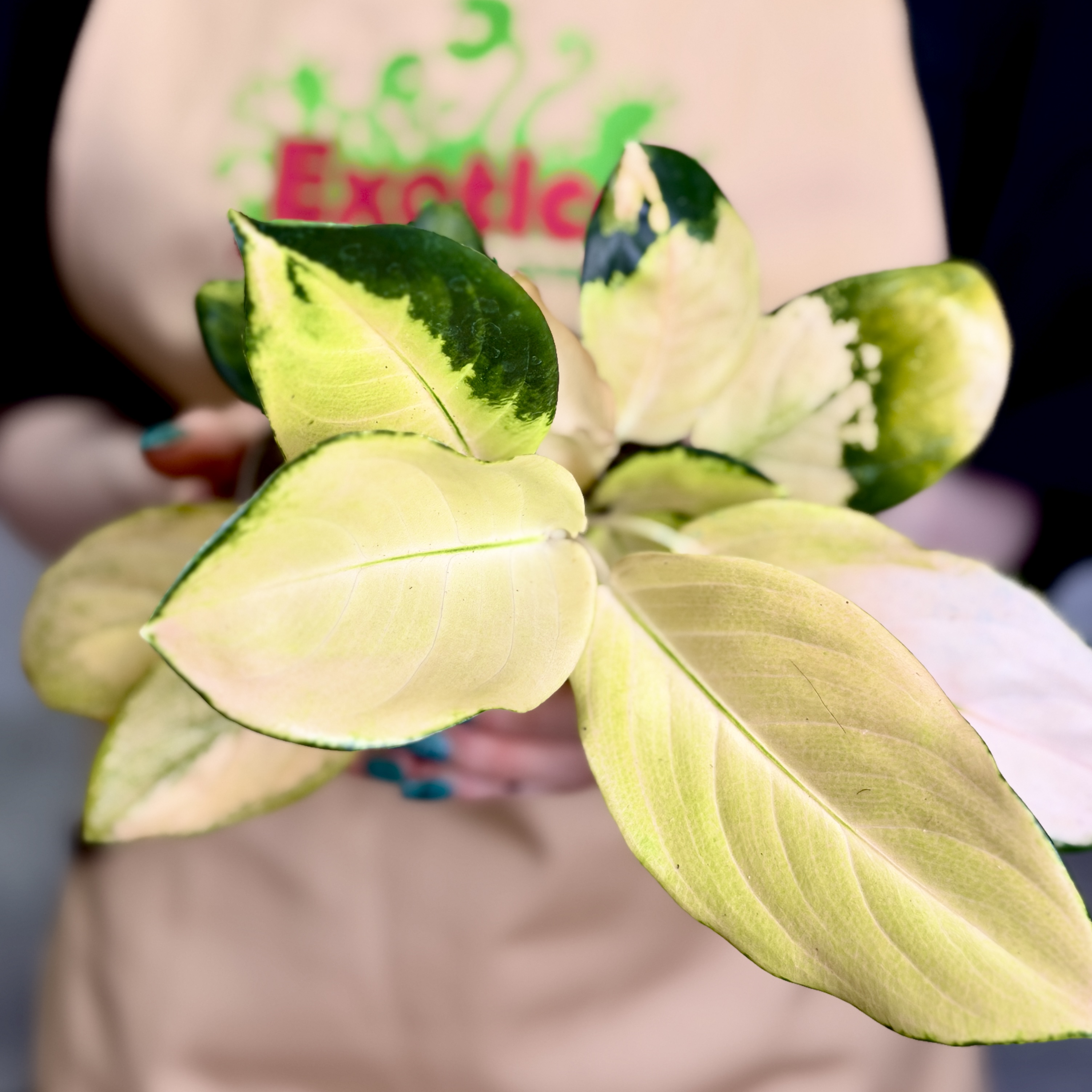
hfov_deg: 30.0
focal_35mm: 57
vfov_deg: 30.0
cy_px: 458
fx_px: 2034
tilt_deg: -12.1
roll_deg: -3.6
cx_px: 544
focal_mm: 6.76
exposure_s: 1/282
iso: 64
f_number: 1.78
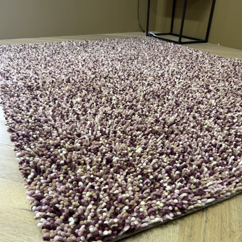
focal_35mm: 29
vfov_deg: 54.4
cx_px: 120
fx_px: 229
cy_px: 162
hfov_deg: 55.6
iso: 400
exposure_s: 1/50
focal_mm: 6.76
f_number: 1.78
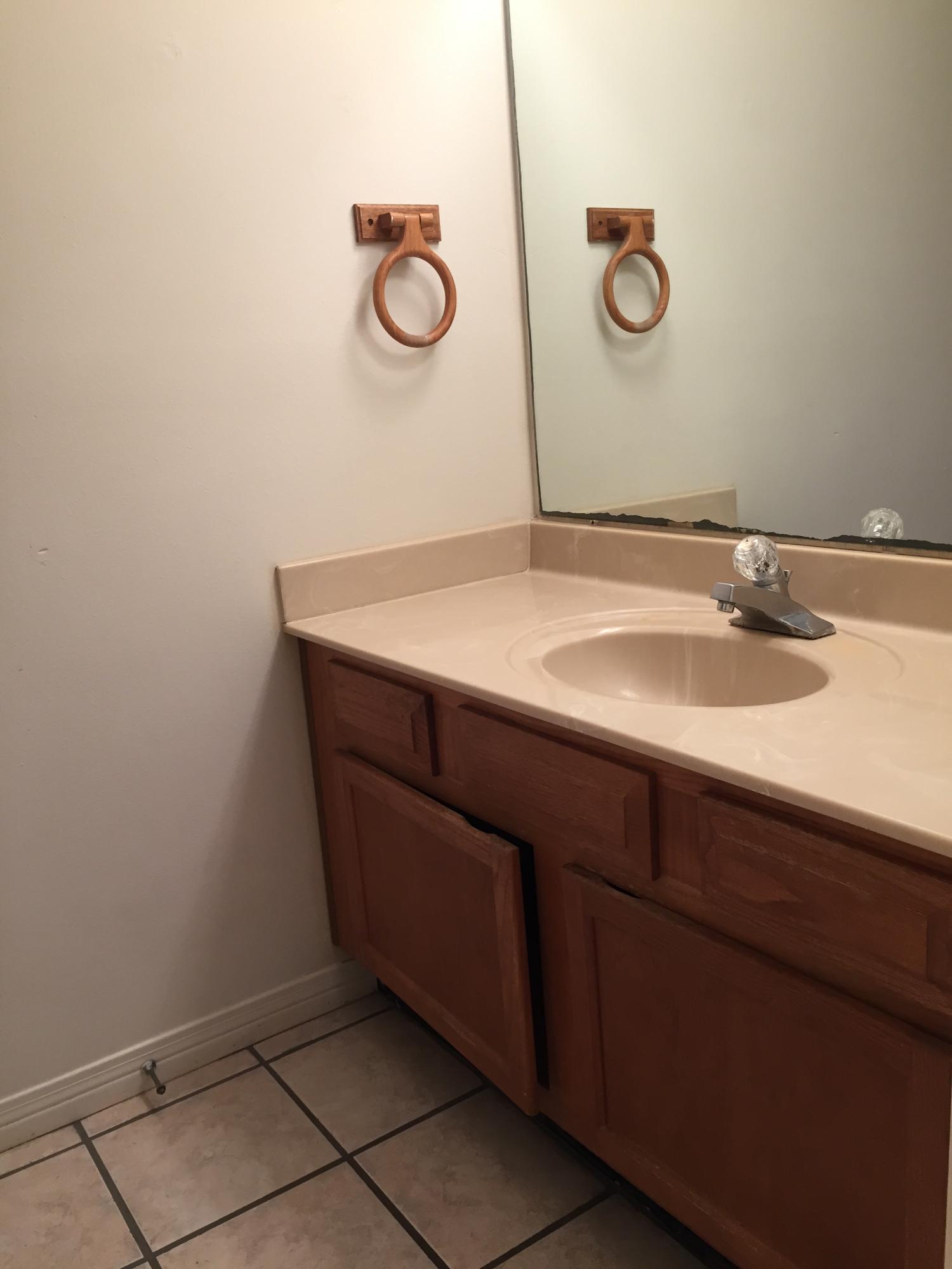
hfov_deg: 48.2
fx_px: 1063
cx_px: 476
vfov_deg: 61.7
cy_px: 634
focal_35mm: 29
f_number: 2.2
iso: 64
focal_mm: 4.15
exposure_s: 1/30
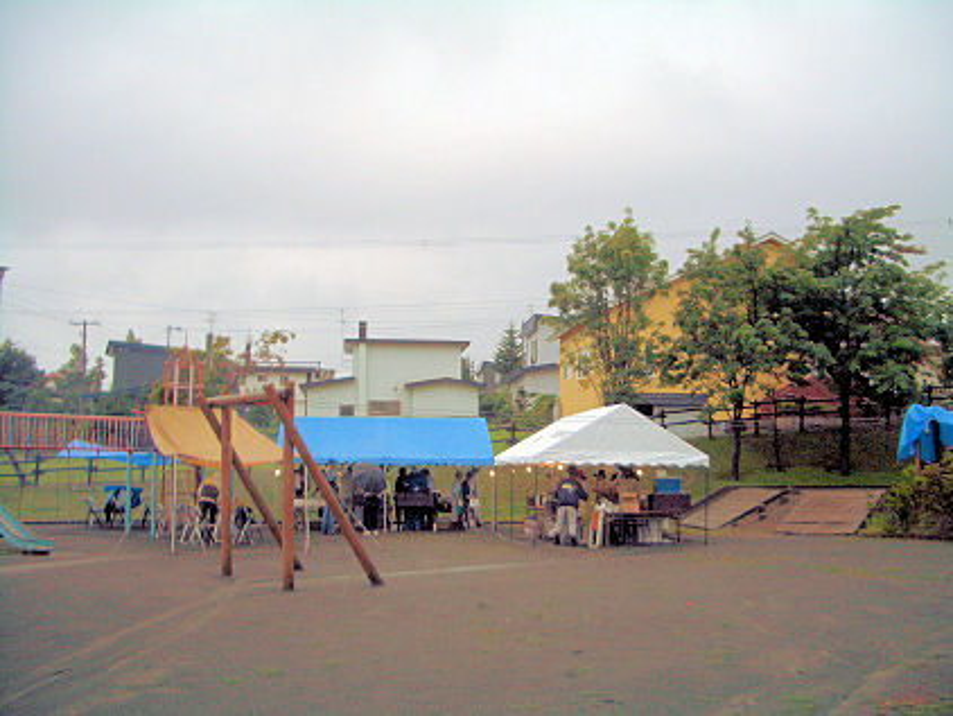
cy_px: 358
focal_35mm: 35
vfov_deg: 40.7
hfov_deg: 52.6
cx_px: 476
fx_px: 964
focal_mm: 5.8
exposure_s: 1/400
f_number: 2.6
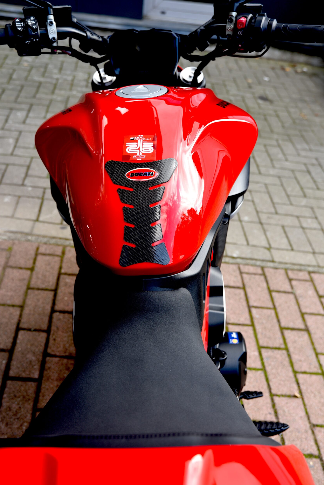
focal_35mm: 41
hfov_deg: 32.7
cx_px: 161
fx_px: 553
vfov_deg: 47.4
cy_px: 238
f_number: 5
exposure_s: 1/100
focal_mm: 40
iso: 200
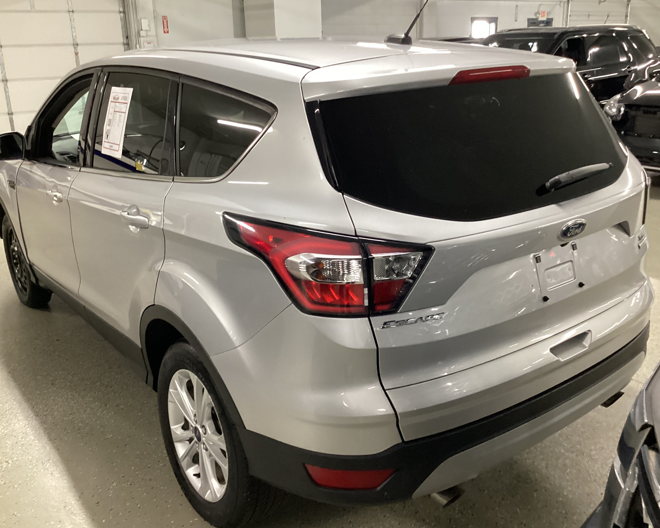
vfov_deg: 44.5
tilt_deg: -20.1
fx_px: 645
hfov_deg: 54.2
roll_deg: +2.3
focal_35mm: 33
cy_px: 260
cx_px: 333
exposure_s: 1/40
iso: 250
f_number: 2.4
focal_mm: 3.3
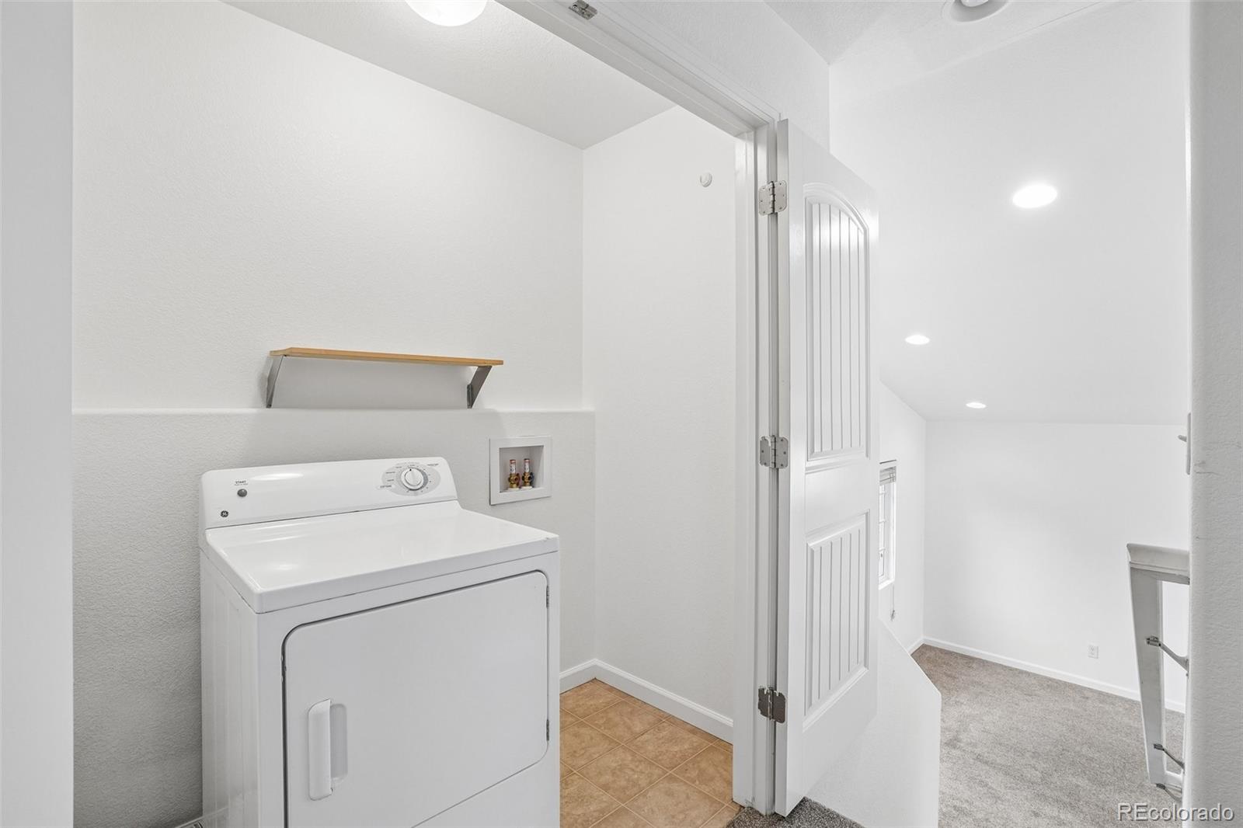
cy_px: 414
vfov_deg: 77.3
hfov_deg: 100.4
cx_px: 622
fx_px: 518
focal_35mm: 15
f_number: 8
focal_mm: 10
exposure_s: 1/25
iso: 400
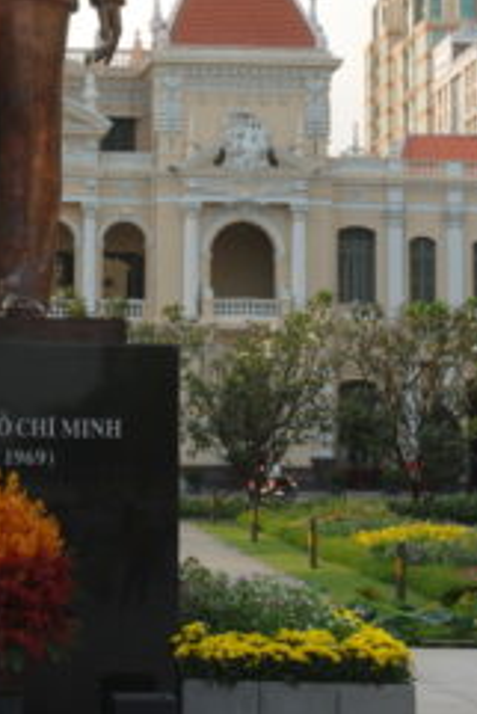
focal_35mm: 109
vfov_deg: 18.5
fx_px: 2164
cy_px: 89
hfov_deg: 12.5
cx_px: 22
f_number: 11
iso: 100
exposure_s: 1/60
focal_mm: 35
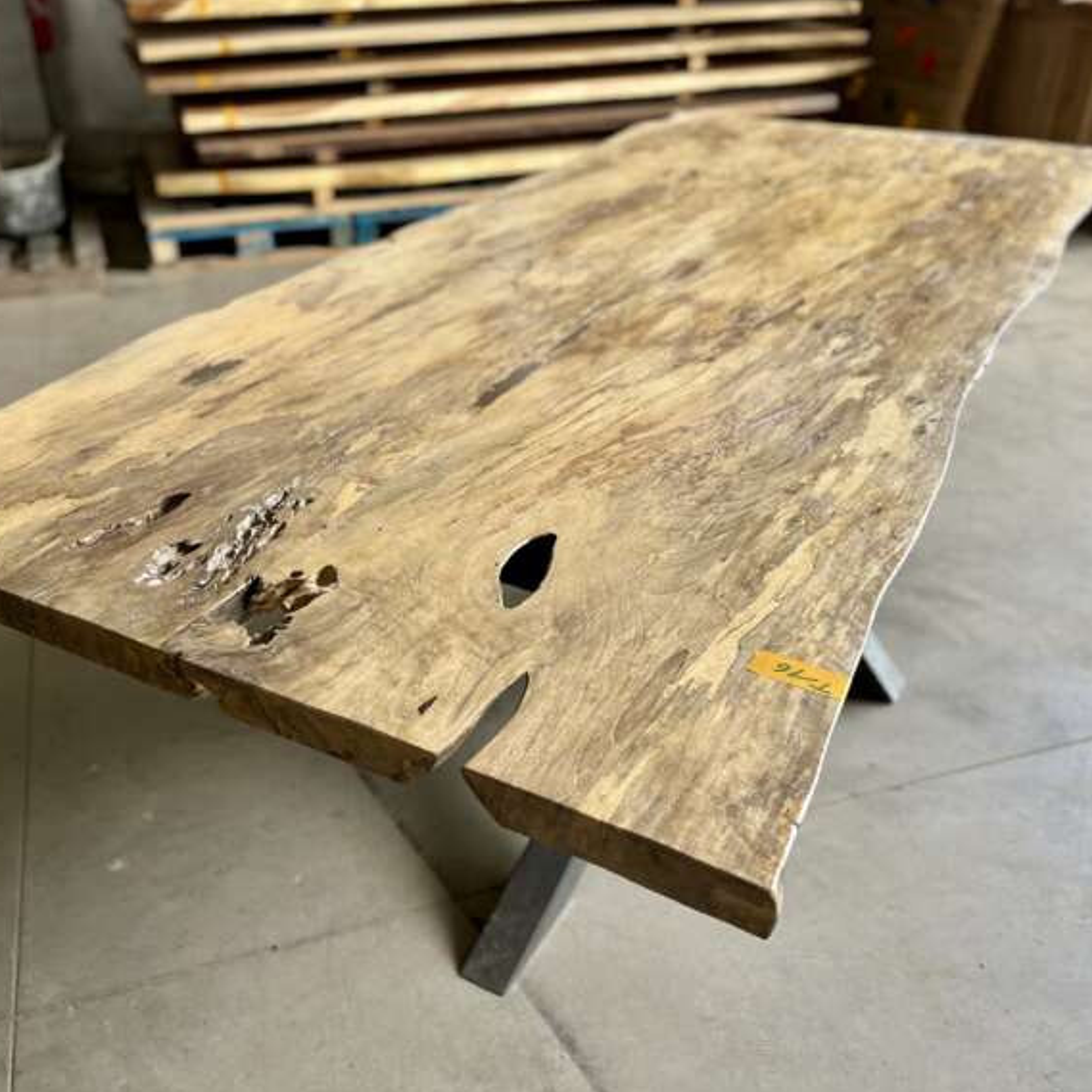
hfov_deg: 52.5
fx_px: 1106
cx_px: 495
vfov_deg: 52.5
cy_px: 549
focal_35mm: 31
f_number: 1.6
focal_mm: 5.1
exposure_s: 1/121
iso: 64
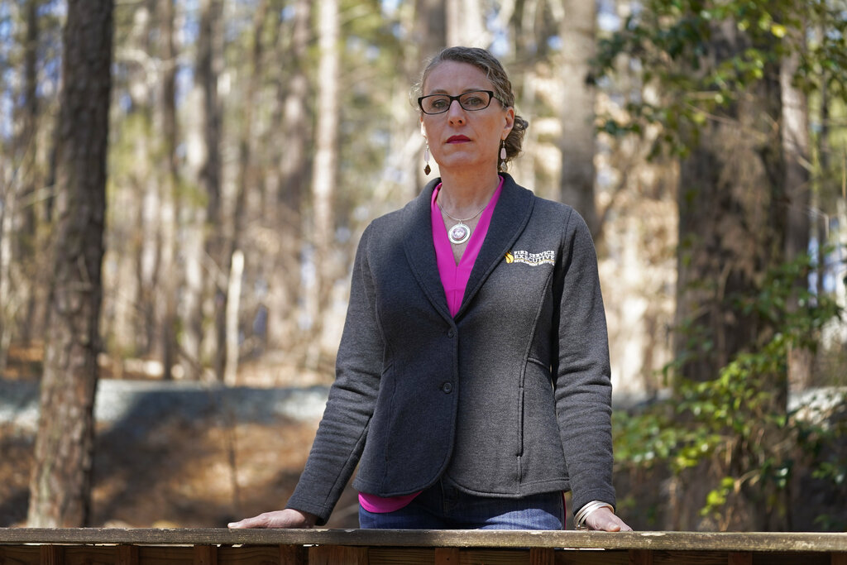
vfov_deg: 19.5
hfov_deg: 28.8
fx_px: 1647
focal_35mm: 70
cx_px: 424
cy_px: 282
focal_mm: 70
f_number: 2.8
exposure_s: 1/500
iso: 250
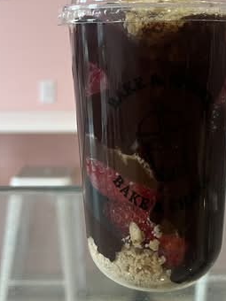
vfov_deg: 32.7
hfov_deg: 25.9
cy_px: 31
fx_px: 487
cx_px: 152
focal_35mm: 56
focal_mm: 5.1
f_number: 1.6
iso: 100
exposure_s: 1/60
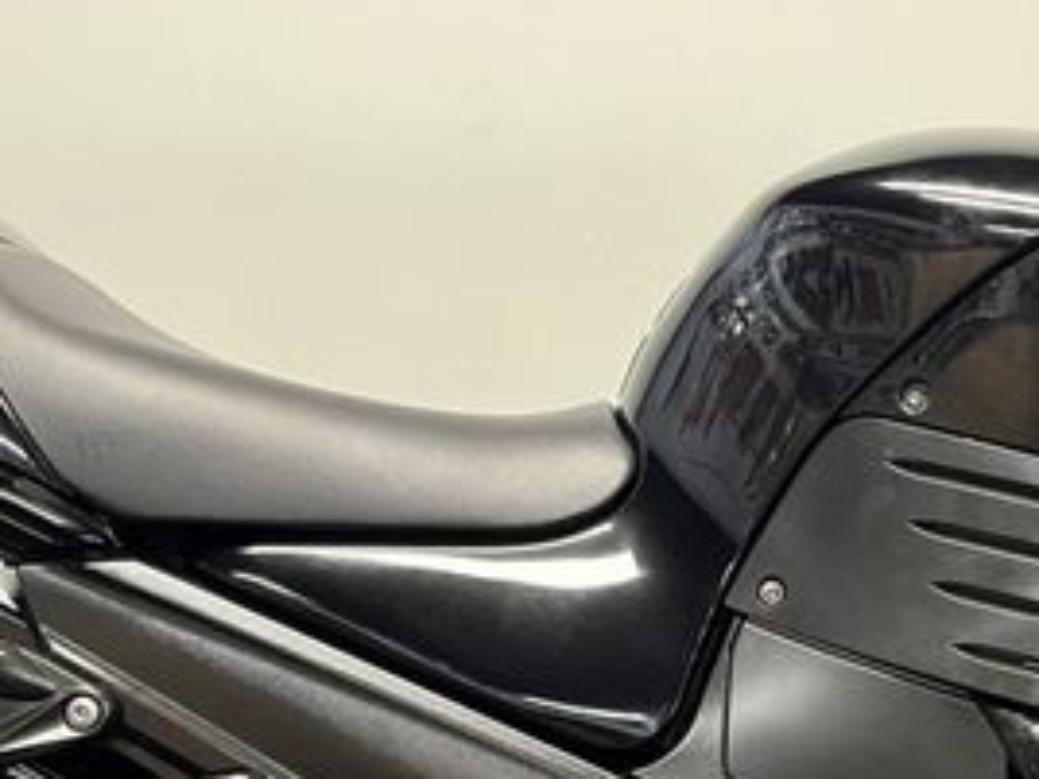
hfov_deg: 29.9
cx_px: 927
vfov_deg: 22.8
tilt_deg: -6.8
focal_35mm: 62
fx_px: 1861
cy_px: 760
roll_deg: +0.2
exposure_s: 1/50
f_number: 1.6
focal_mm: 5.1
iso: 400
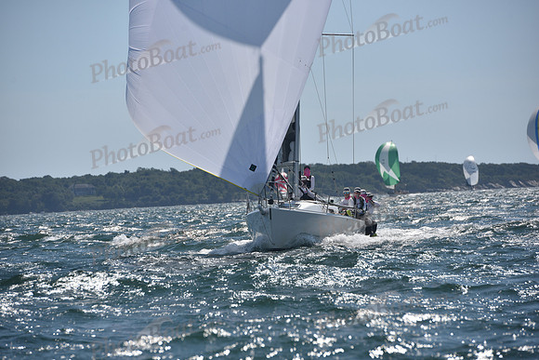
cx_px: 270
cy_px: 180
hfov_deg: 10.3
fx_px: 2995
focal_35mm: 200
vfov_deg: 6.9
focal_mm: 200
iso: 250
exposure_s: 1/1250
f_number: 6.3
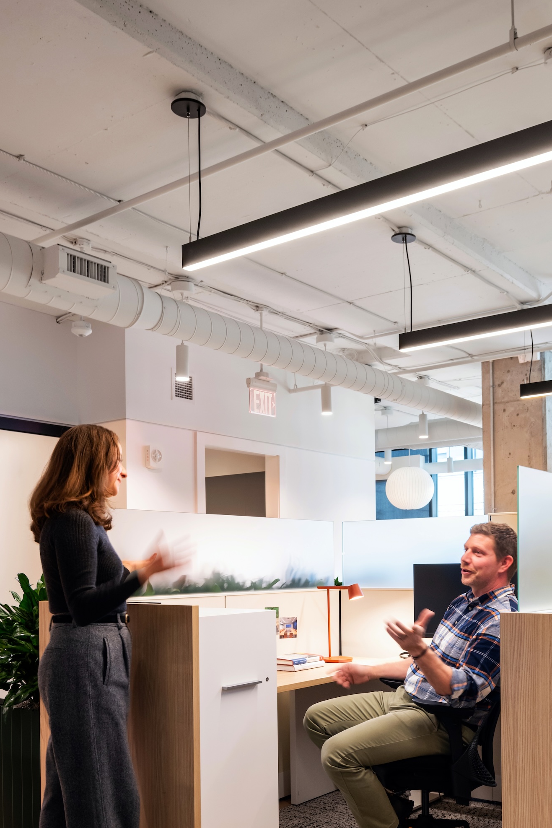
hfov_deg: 37.6
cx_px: 345
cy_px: 595
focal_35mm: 35
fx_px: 805
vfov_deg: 52.6
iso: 400
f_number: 8
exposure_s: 1/6
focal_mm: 24
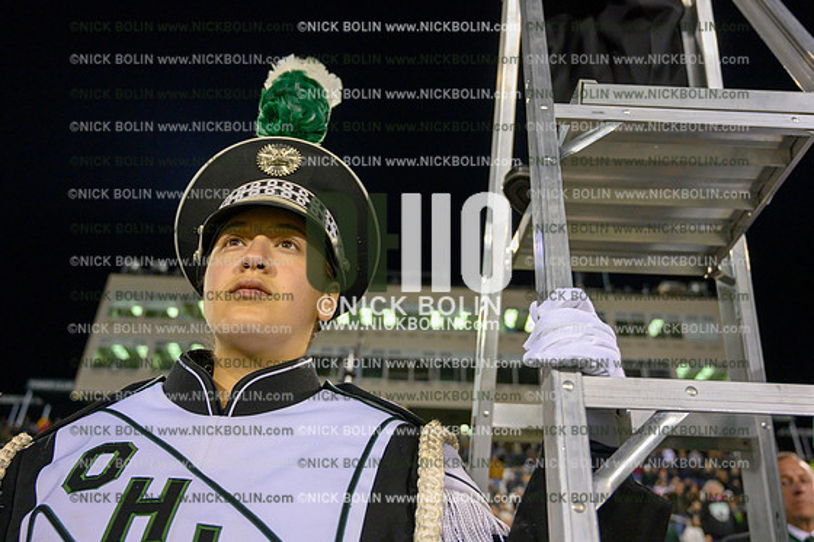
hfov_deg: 63.7
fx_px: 655
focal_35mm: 29
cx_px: 408
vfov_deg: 44.9
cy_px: 262
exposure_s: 1/800
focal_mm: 28
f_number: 4
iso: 5000
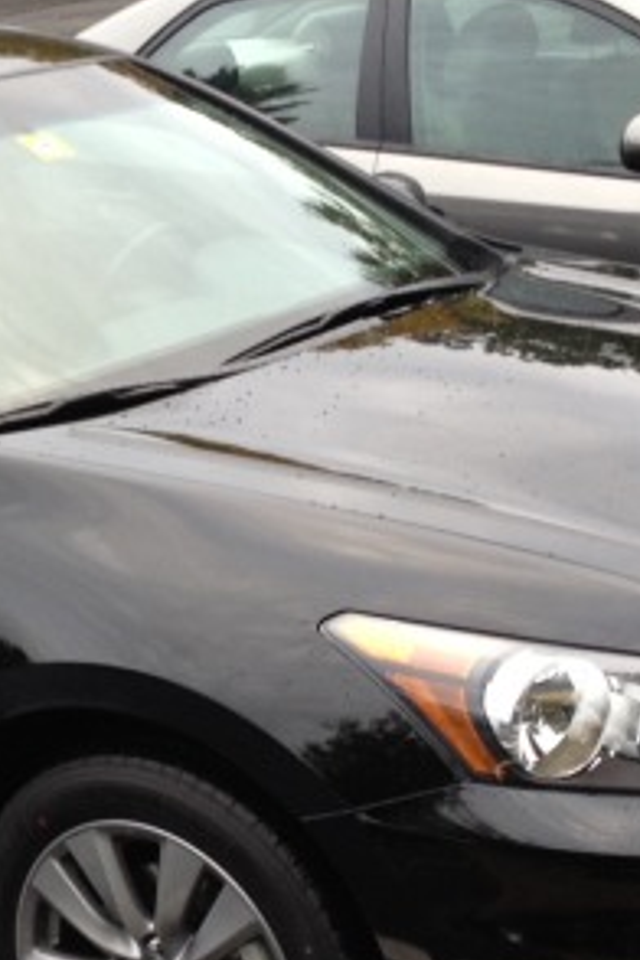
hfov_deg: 13.7
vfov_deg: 20.6
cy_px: 522
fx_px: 2640
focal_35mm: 99
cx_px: 78
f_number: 2.4
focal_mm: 4.3
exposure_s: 1/30
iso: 50
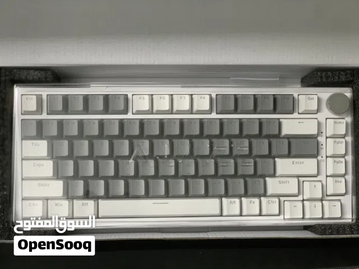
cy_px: 134
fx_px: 539
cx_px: 180
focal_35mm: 52
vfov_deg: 28.0
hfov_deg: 36.8
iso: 320
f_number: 2.4
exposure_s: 1/53
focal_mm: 6
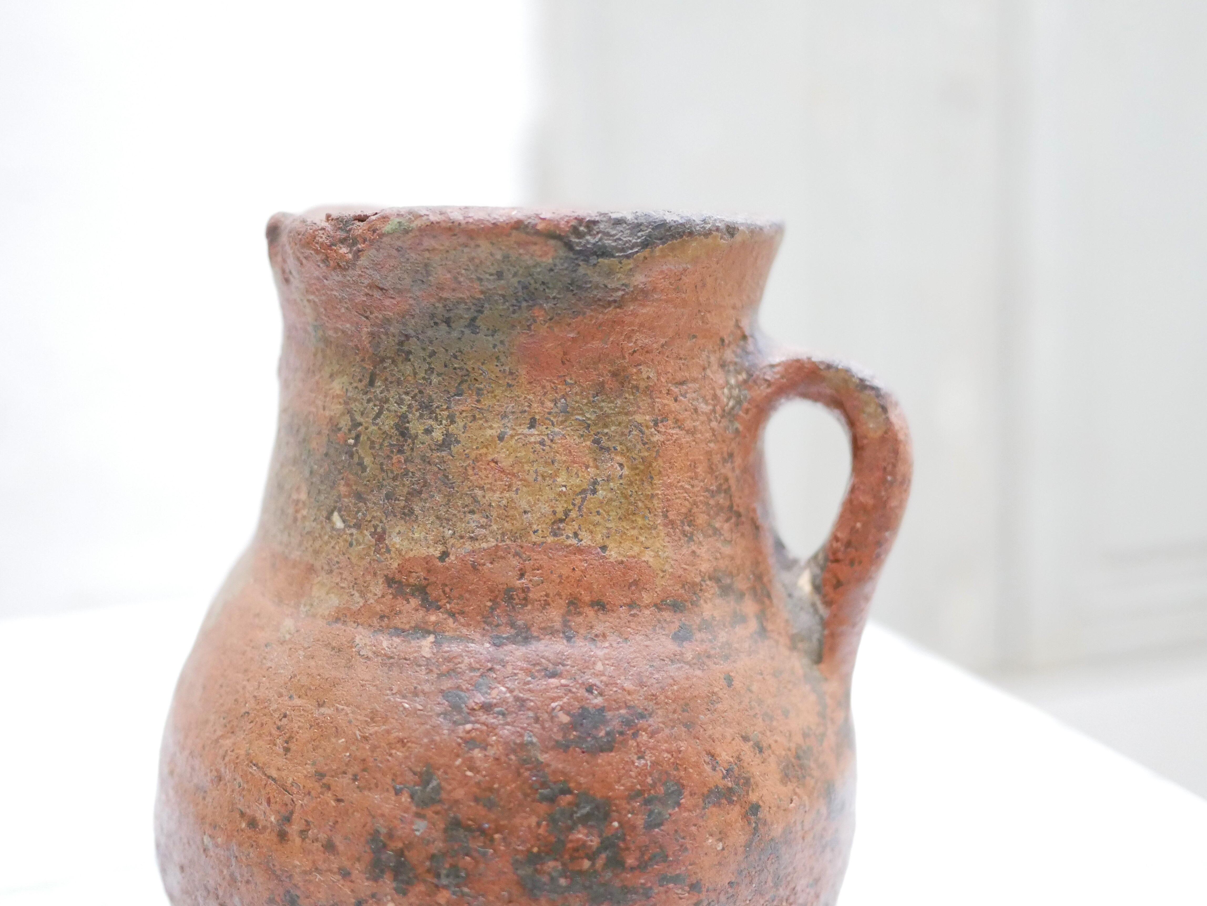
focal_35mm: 40
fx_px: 1395
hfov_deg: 46.8
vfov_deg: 36.0
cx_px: 604
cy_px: 453
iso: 3200
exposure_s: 1/60
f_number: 1.7
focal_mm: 20
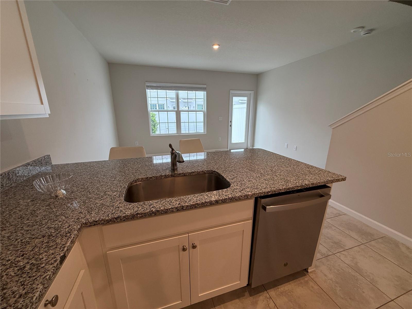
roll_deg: +0.3
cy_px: 154
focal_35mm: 14
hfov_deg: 102.1
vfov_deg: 85.7
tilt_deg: -14.6
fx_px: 167
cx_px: 206
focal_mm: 2.22
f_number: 2.2
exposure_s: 1/120
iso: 125
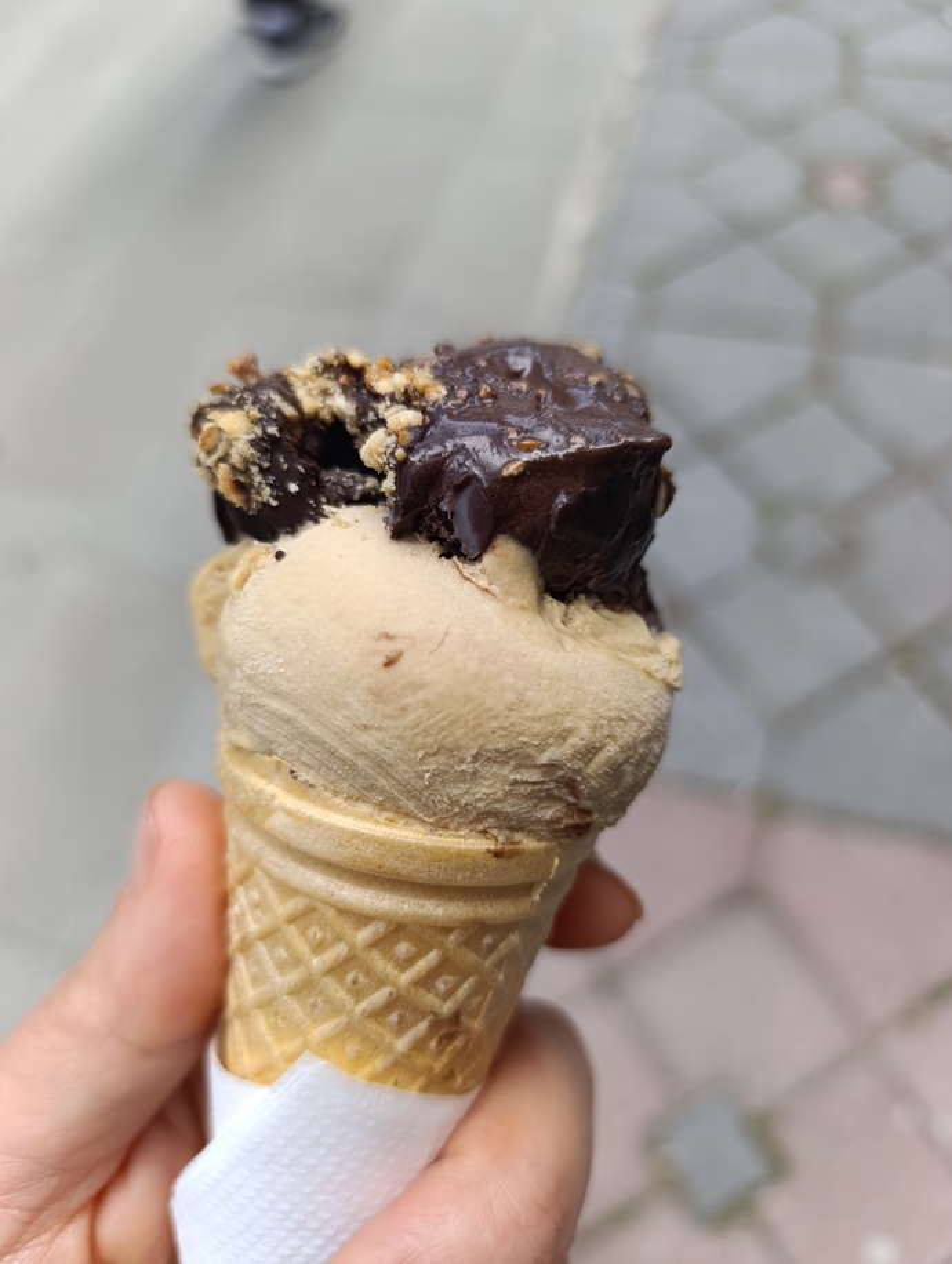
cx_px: 476
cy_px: 632
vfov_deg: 73.8
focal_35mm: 23
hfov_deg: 59.0
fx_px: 841
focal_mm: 6.14
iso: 50
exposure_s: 1/194
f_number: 1.6
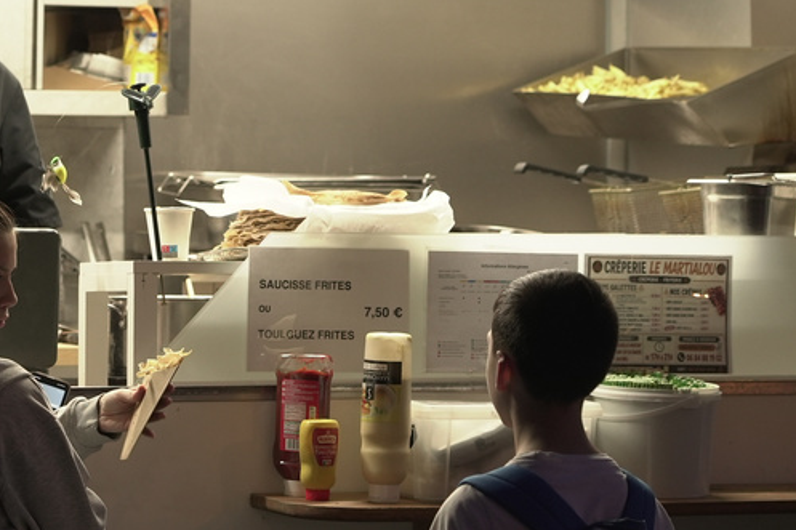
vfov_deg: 8.1
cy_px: 198
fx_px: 3735
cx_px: 139
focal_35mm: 169
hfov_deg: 12.1
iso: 1600
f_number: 4.5
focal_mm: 82
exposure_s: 1/100
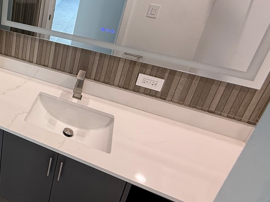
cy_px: 27
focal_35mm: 34
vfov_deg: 39.3
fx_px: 265
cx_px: -25
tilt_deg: -22.3
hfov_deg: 42.7
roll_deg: -1.5
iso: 160
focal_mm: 2.22
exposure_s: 1/120
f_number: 2.2
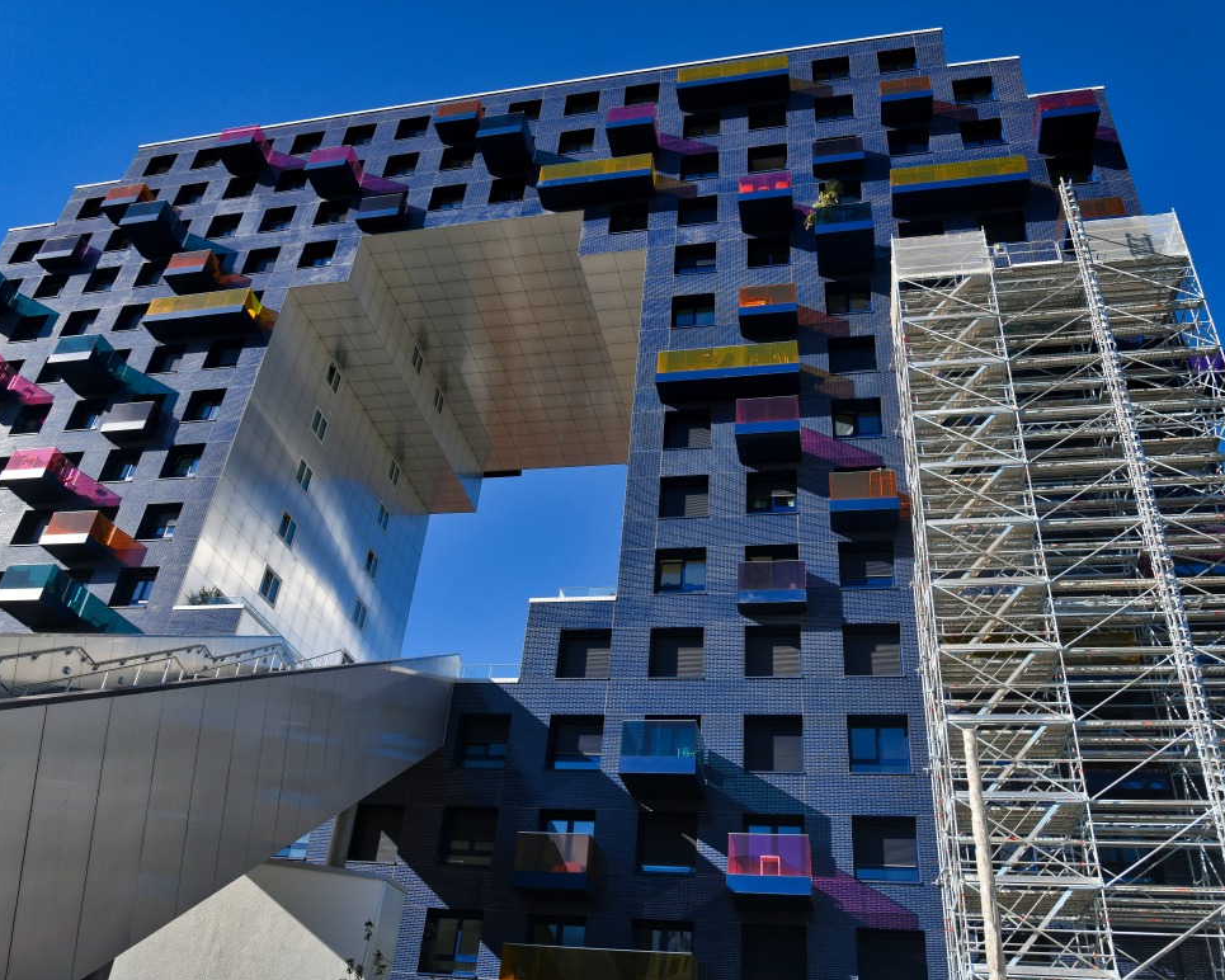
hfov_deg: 62.2
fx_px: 1015
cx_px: 595
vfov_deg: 51.5
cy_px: 485
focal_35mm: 28
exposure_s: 1/500
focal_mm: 24
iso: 200
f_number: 8
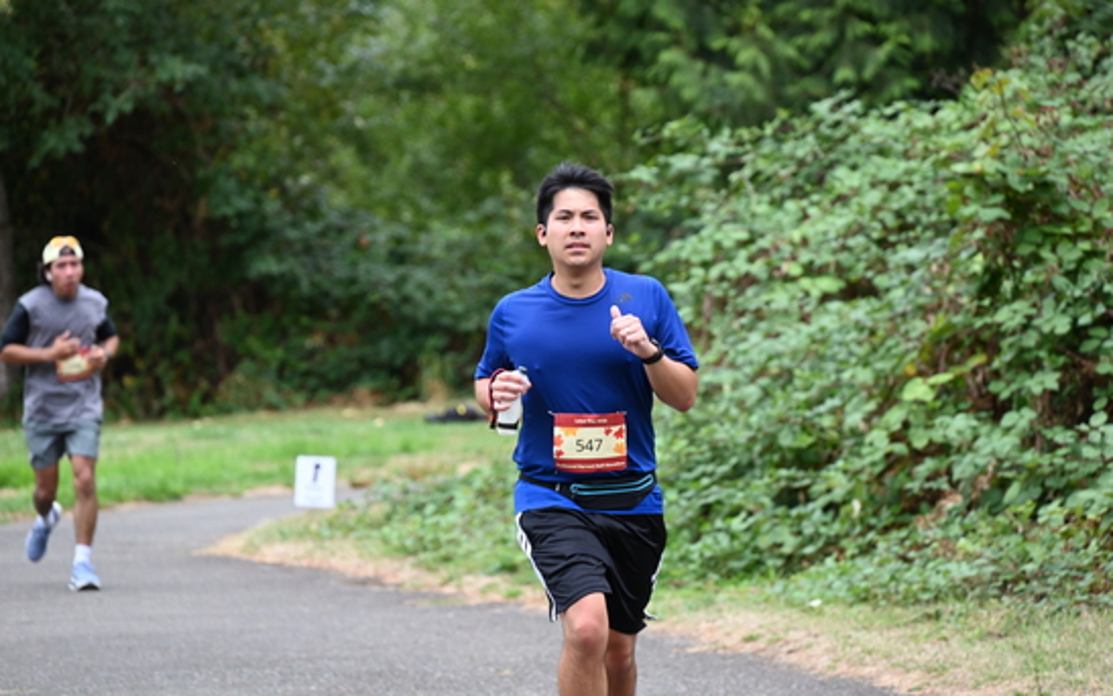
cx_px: 558
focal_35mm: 205
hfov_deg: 10.2
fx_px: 6219
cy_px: 347
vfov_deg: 6.4
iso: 500
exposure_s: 1/250
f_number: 6.3
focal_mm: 200
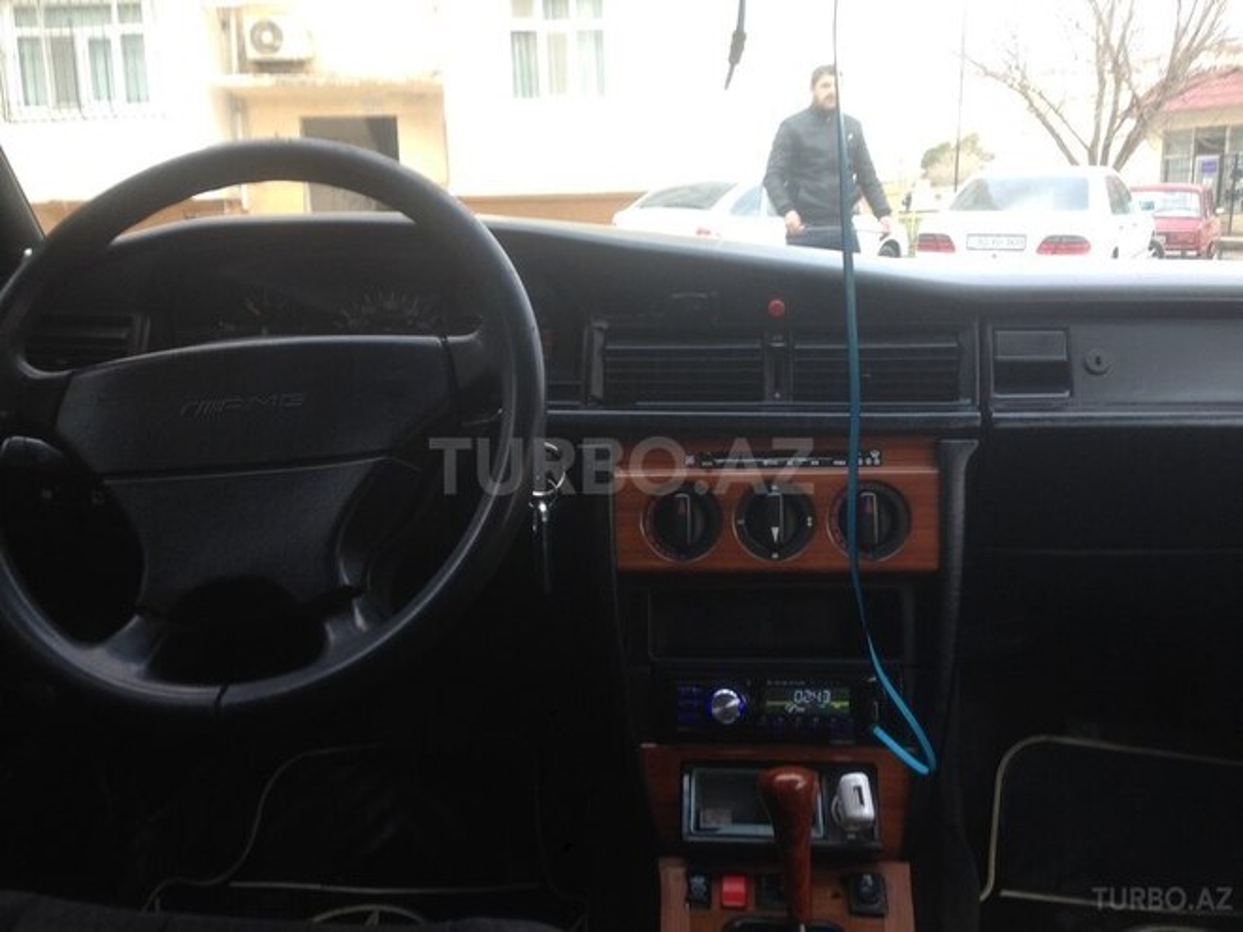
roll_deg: +0.5
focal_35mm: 33
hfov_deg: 55.4
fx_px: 1185
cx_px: 622
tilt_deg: -11.7
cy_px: 466
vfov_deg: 42.9
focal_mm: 4.12
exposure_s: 1/25
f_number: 2.4
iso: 50
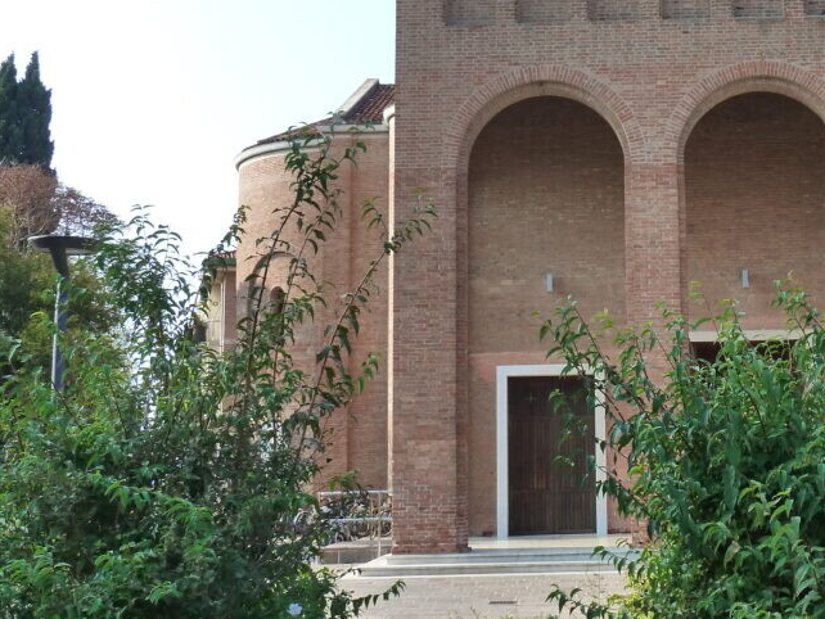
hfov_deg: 32.0
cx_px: 632
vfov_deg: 24.7
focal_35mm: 59
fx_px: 1407
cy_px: 207
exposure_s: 1/250
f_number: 4
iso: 200
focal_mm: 6.1
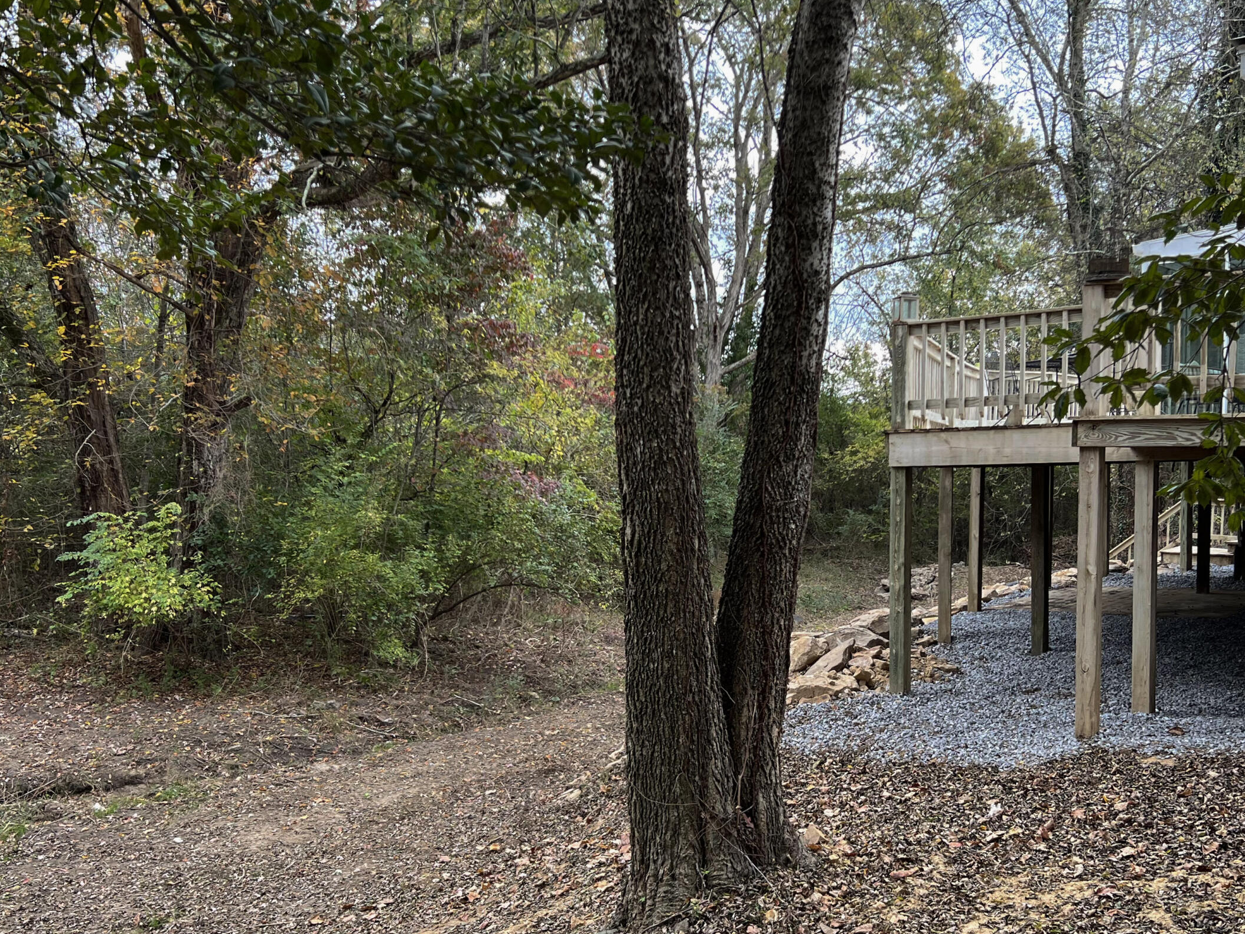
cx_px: 687
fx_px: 1331
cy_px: 592
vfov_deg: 38.4
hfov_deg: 50.1
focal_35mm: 37
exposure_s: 1/121
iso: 50
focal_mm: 5.7
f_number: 1.5
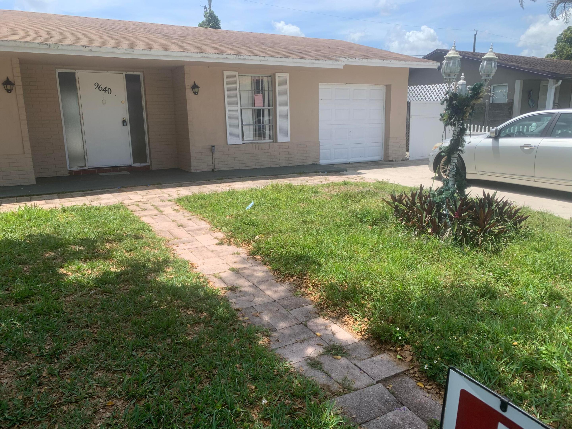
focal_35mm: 26
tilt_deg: -12.7
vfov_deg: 53.1
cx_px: 286
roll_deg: +0.7
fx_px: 430
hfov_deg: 67.3
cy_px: 214
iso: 25
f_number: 1.8
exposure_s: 1/1585
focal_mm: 4.25
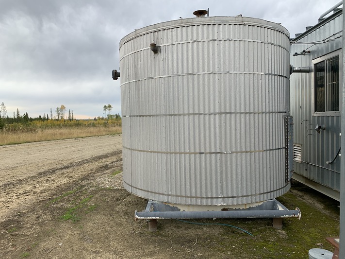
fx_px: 259
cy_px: 130
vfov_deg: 53.0
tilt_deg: -1.9
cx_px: 172
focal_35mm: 26
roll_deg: +1.4
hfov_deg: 67.3
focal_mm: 4.25
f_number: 1.8
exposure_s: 1/561
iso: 25
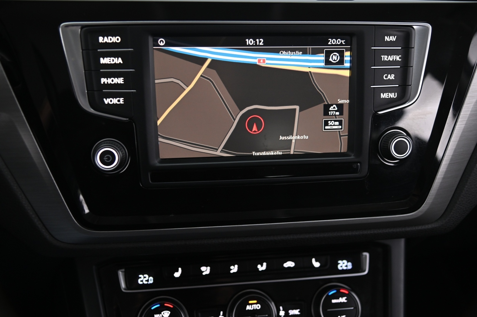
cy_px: 158
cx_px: 238
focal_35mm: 40
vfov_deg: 33.3
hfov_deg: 48.5
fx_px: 530
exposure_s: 1/15
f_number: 4
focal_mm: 40
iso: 2000
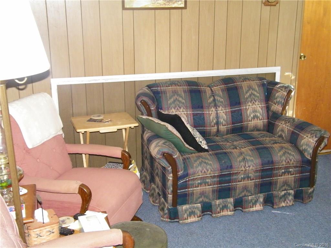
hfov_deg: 42.9
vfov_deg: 32.9
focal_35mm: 44
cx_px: 166
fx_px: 421
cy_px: 124
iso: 320
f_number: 3.9
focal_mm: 7.9
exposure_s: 1/40
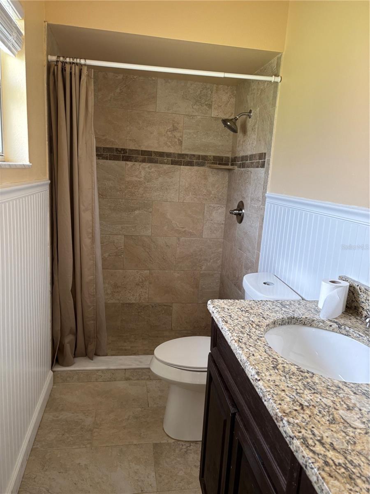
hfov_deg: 53.1
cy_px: 247
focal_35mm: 26
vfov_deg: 67.3
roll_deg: -2.7
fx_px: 371
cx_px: 185
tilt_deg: -10.8
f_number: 1.6
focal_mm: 5.96
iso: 125
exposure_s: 1/64
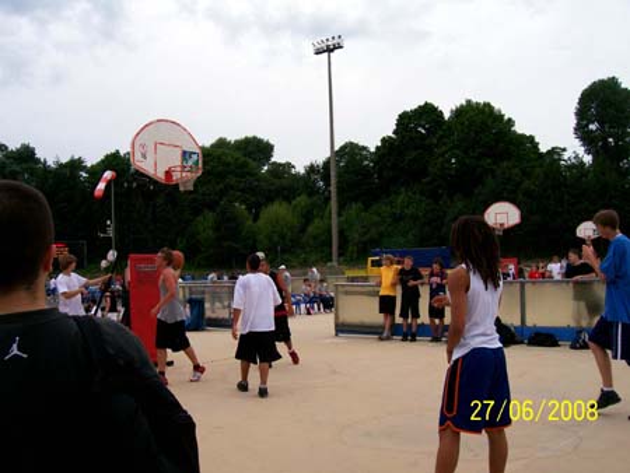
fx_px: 619
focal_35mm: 34
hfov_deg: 53.9
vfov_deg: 41.8
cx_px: 315
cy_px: 236
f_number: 5.1
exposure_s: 1/350
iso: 80
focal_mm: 5.6
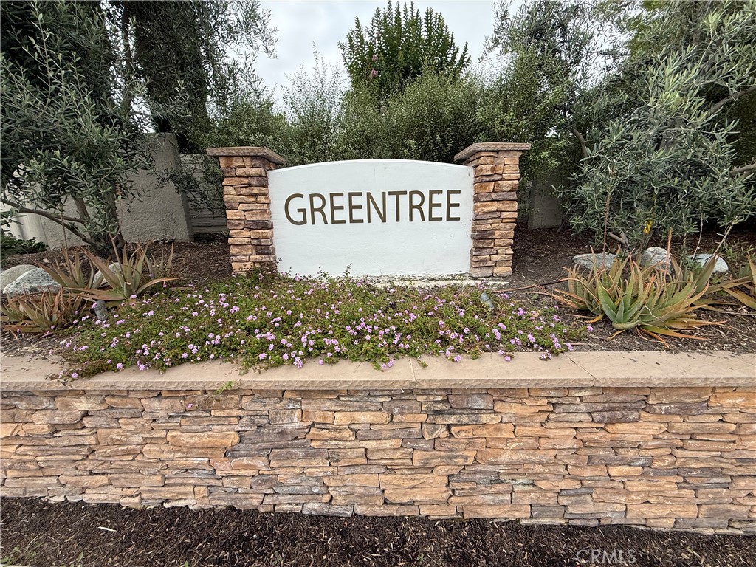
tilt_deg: -12.2
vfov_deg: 85.7
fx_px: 306
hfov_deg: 102.1
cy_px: 284
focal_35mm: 14
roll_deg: +0.9
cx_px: 378
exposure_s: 1/1145
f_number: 2.2
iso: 50
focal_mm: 2.22
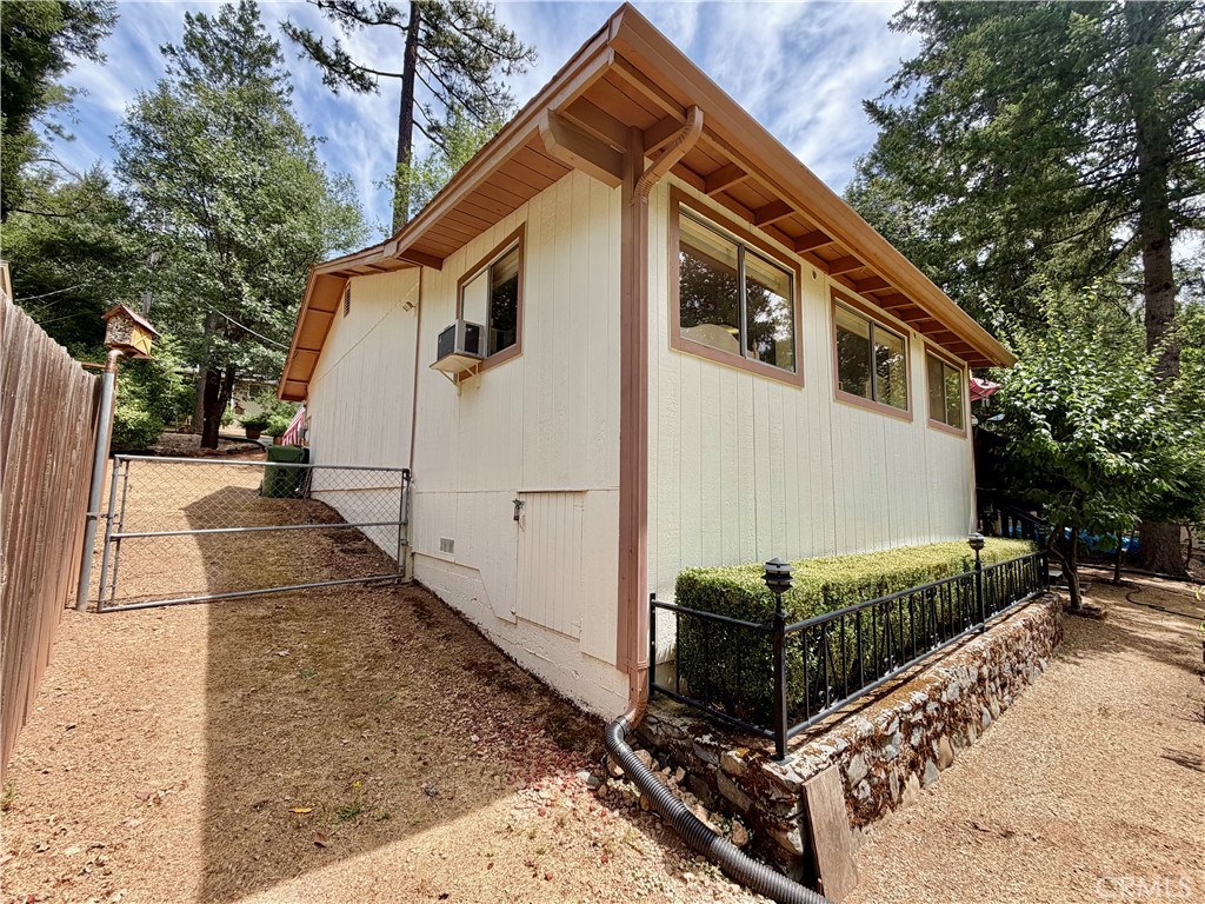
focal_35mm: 14
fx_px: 487
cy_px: 452
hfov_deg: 102.1
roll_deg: -0.3
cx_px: 602
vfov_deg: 85.7
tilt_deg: +6.3
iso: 40
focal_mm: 2.22
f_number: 2.2
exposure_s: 1/619
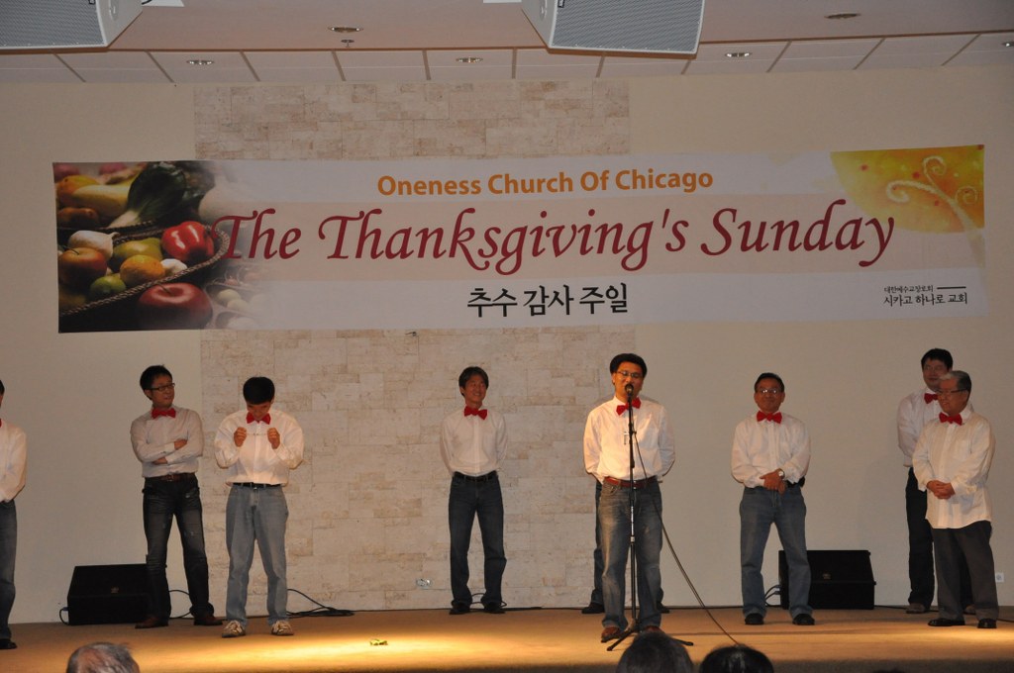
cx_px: 507
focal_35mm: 87
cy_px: 336
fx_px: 2447
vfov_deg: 15.7
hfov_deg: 23.4
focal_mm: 58
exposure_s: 1/60
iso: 1600
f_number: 5
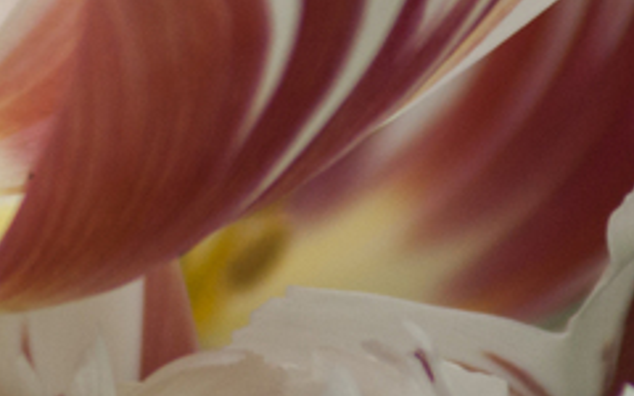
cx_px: 100
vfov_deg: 0.9
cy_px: -102
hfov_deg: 1.4
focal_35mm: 1530
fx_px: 26436
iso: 400
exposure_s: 1/320
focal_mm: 300
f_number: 5.6
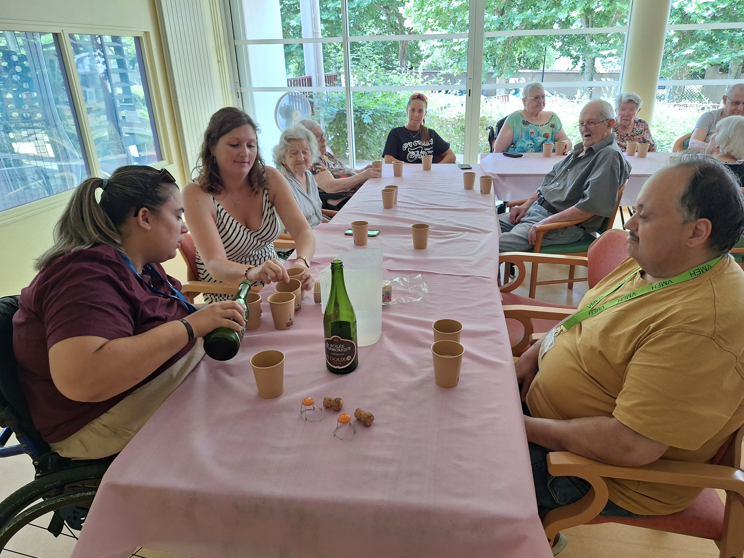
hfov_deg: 73.9
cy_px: 279
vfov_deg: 58.9
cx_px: 372
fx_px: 494
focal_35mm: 23
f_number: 1.8
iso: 50
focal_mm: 5.54
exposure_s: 1/50
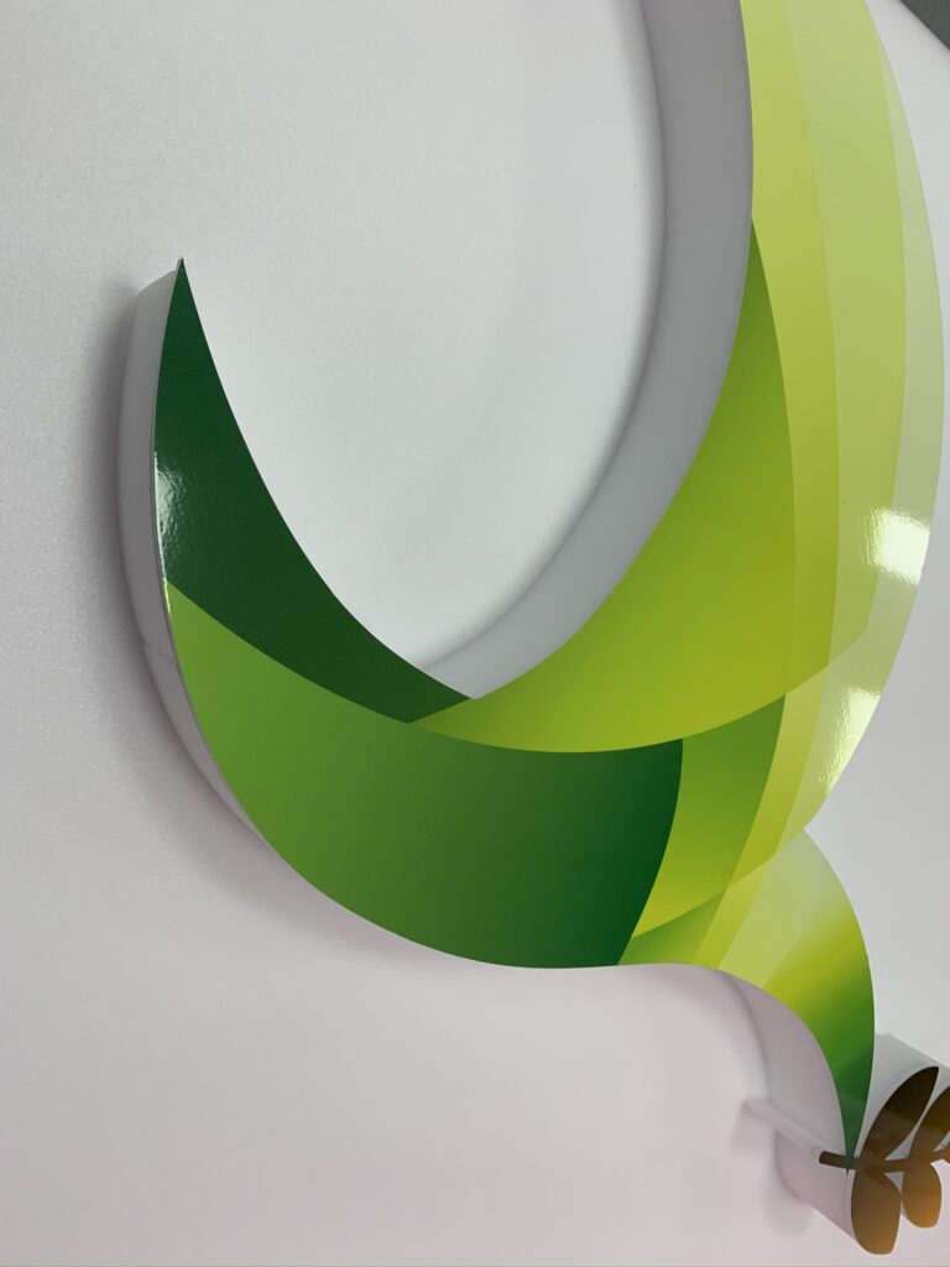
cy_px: 634
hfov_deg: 53.1
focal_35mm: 26
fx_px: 951
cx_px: 475
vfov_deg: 67.3
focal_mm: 4.25
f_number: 1.8
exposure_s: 1/121
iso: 80
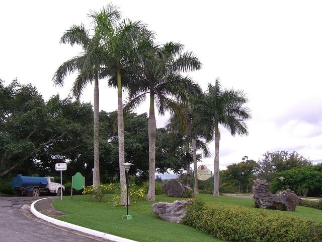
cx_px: 161
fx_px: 353
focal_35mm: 38
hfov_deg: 49.0
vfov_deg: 37.7
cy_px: 121
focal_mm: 7.9
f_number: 4
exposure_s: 1/400
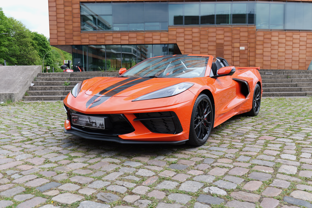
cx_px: 156
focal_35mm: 31
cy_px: 104
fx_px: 269
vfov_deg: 42.3
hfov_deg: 60.3
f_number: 5.6
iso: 100
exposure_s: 1/160
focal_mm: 31
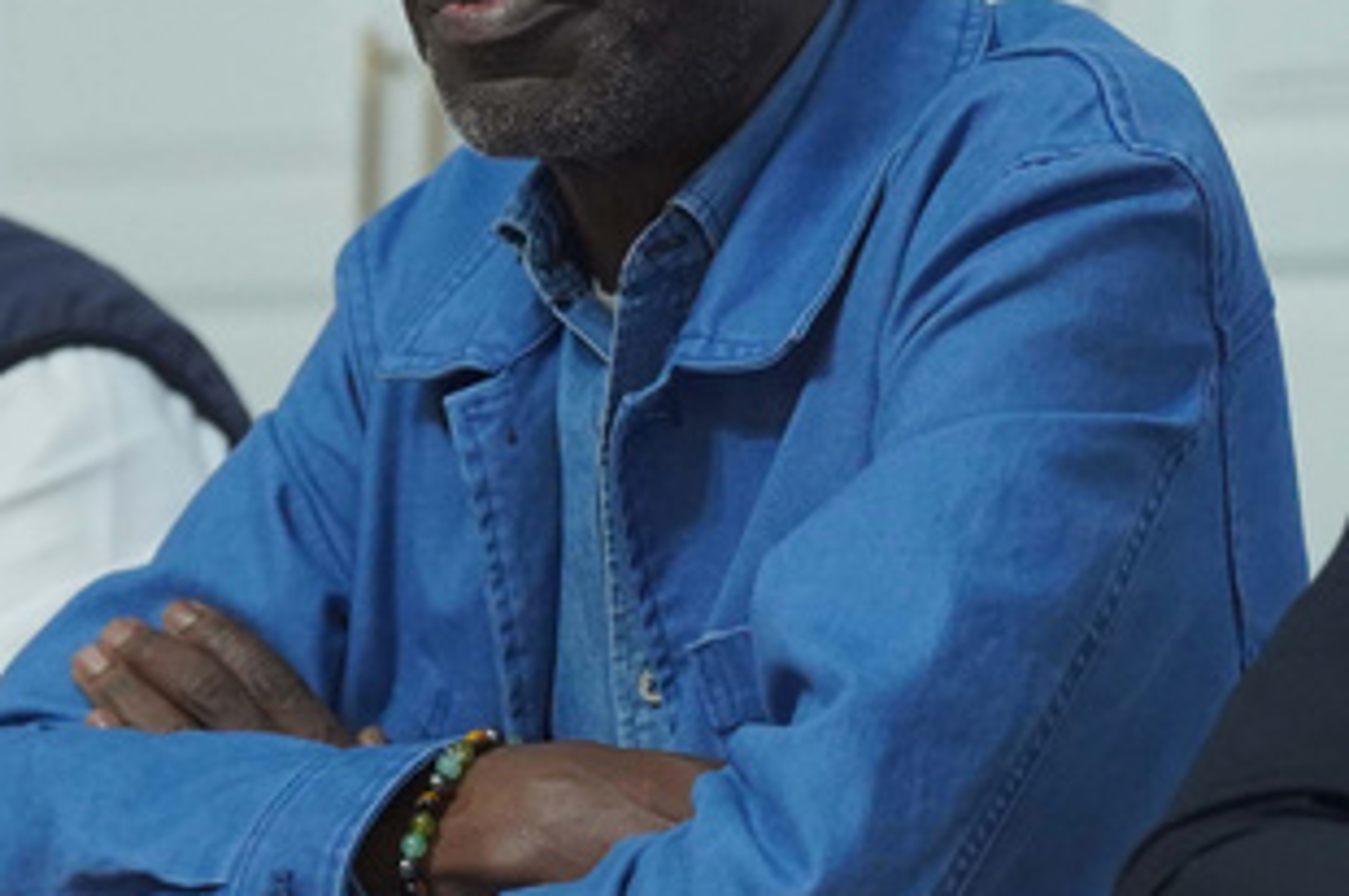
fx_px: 6925
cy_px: 174
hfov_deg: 11.1
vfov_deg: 7.4
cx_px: 513
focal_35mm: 185
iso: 5000
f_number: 2.8
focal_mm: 56
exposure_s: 1/200
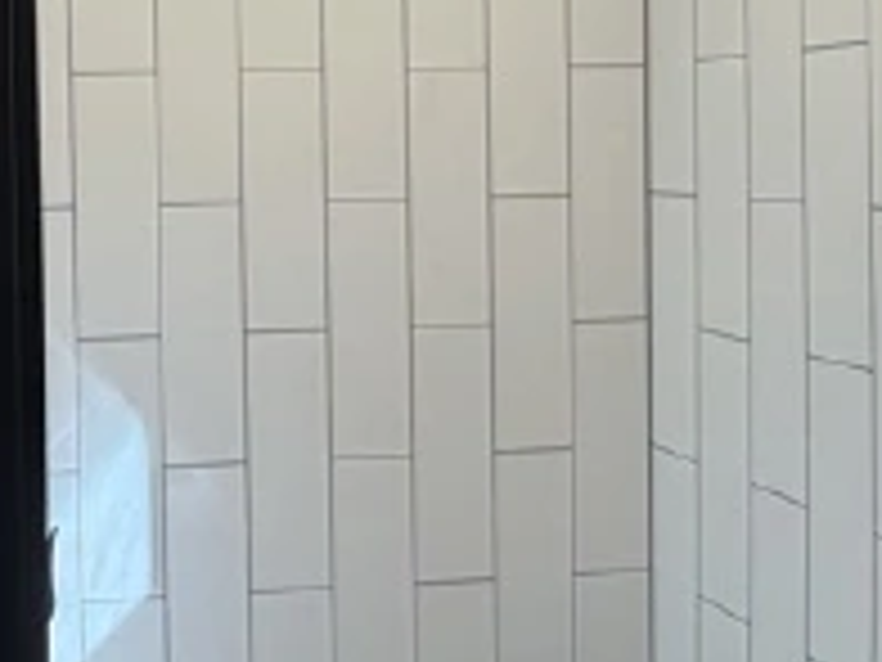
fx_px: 1452
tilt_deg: -1.4
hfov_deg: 32.1
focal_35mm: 57
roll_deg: +2.5
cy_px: 176
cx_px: 86
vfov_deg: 25.4
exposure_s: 1/121
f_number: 2.2
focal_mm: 2.22
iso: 100
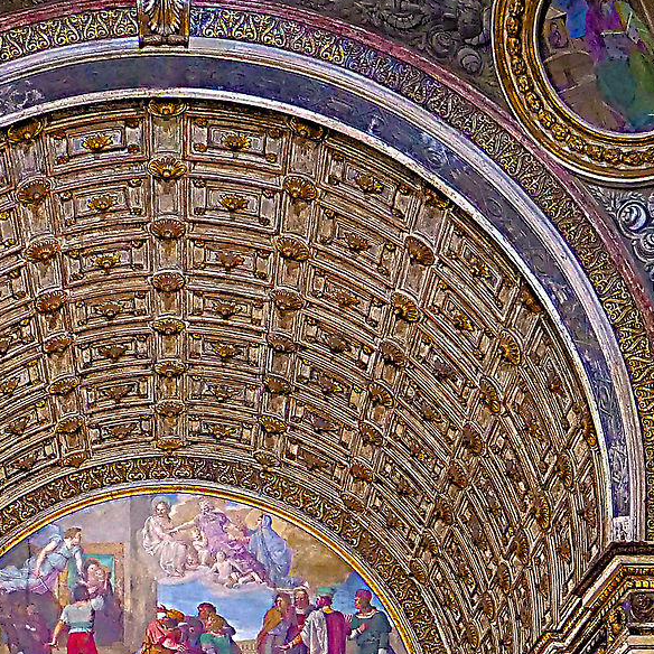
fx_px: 2330
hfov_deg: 15.8
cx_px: 68
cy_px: 562
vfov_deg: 15.8
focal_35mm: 109
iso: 800
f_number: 3
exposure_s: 1/10
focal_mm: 15
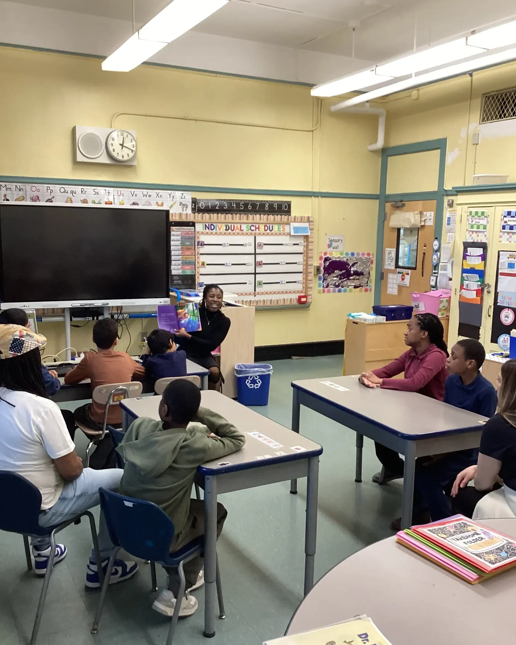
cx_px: 261
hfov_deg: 44.5
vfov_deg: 54.2
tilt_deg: -12.1
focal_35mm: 33
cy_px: 335
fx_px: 630
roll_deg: -1.9
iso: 160
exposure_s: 1/60
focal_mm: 3.3
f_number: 2.4
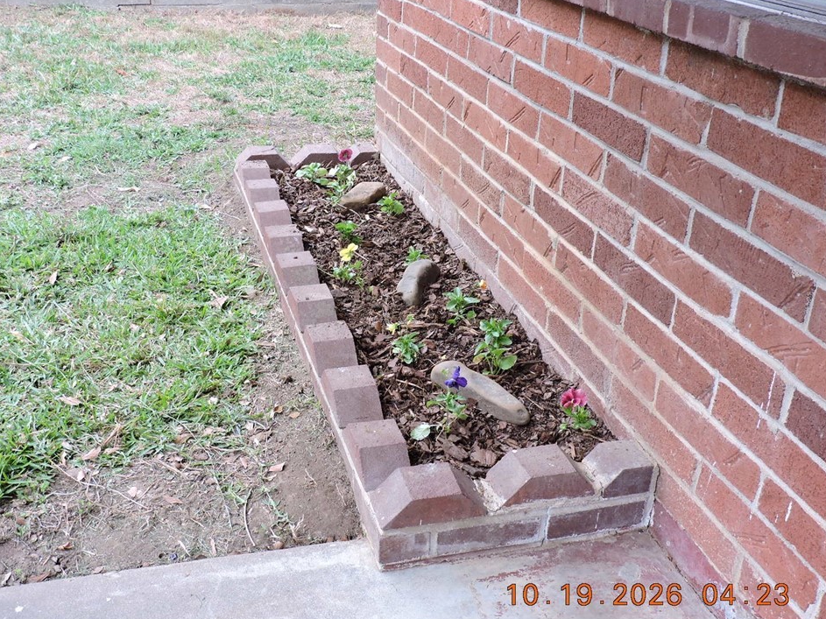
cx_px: 387
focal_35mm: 38
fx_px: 907
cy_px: 331
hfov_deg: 49.0
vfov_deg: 37.7
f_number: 3.3
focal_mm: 6.2
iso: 100
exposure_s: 1/60
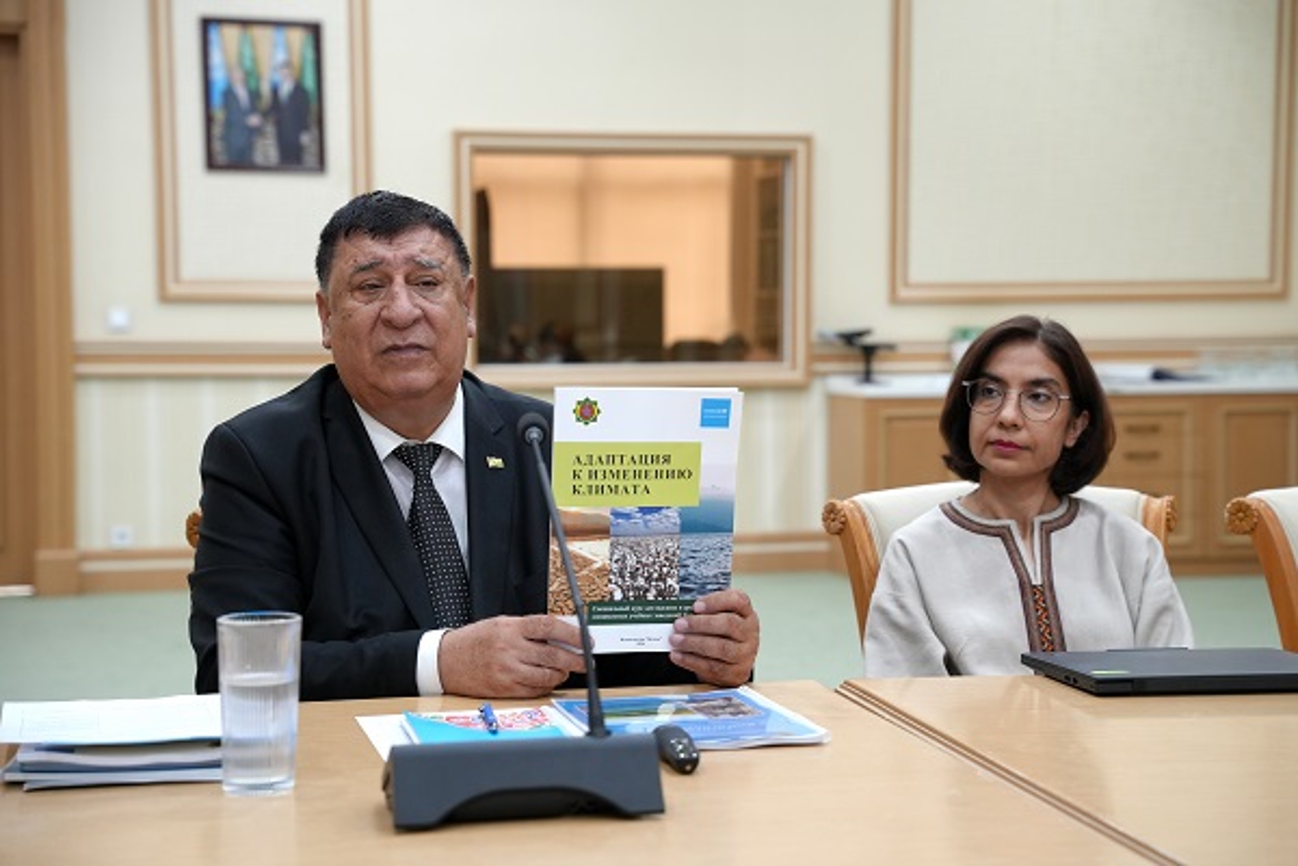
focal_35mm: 64
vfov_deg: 21.1
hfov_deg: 31.2
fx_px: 2325
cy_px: 433
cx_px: 649
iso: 1600
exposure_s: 1/160
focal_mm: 64.5
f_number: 4
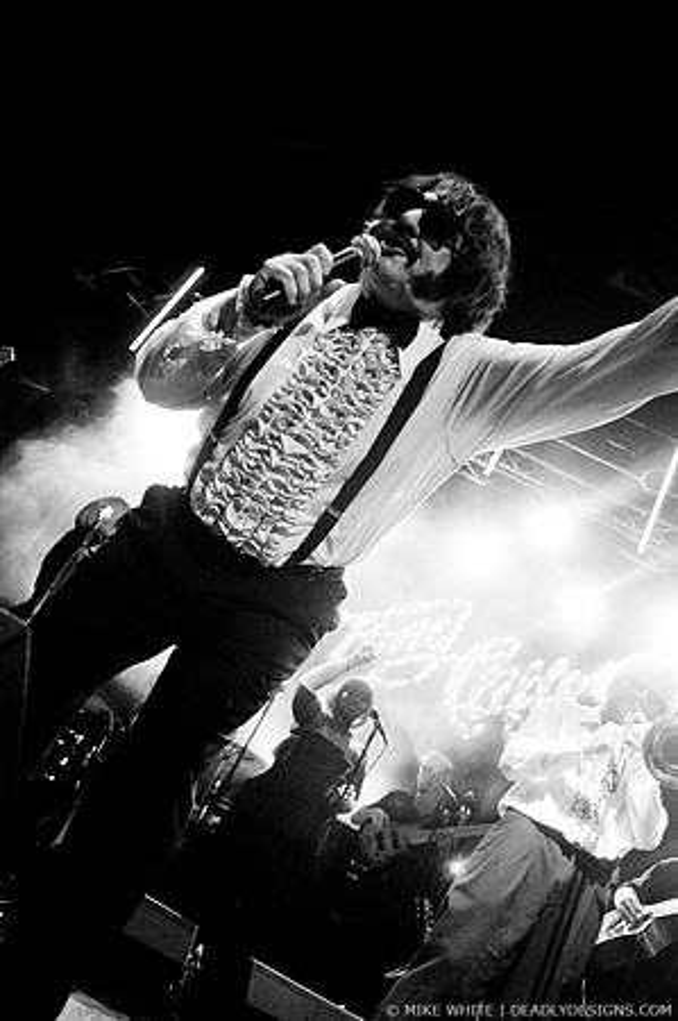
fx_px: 849
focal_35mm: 30
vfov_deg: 62.0
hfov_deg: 43.5
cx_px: 339
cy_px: 510
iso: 640
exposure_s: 1/400
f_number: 2.8
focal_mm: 20
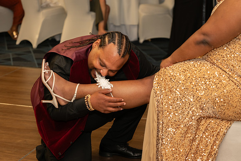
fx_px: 569
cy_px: 80
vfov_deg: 16.1
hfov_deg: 23.9
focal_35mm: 85
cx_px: 120
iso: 800
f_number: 4
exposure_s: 1/100
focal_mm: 85
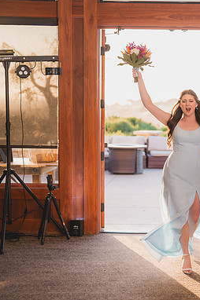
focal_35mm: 76
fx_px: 634
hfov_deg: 17.5
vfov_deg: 26.7
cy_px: 150
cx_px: 197
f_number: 1.8
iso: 125
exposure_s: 1/250
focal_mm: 50
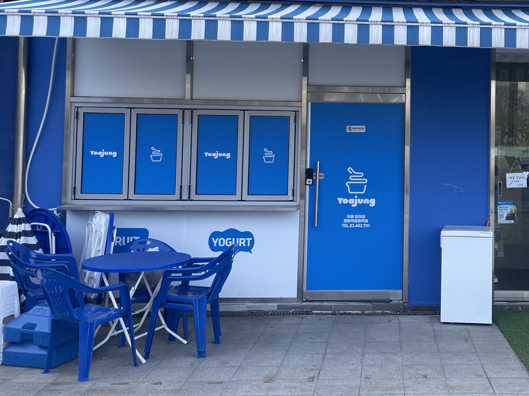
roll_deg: -0.8
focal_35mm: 45
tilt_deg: +1.8
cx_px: 416
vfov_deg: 31.8
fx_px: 688
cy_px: 123
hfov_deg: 40.5
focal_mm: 4.2
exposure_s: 1/351
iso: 32
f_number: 1.6
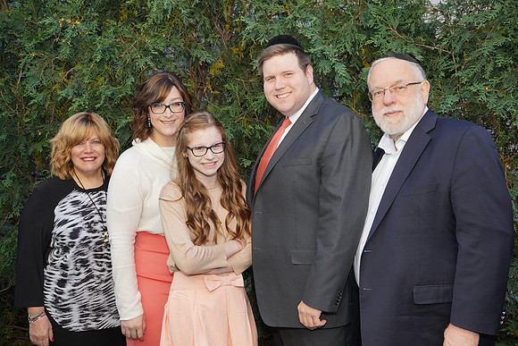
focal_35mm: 37
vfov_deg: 36.0
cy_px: 173
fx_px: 532
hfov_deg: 51.9
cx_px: 259
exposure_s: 1/250
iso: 800
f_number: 8
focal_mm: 37
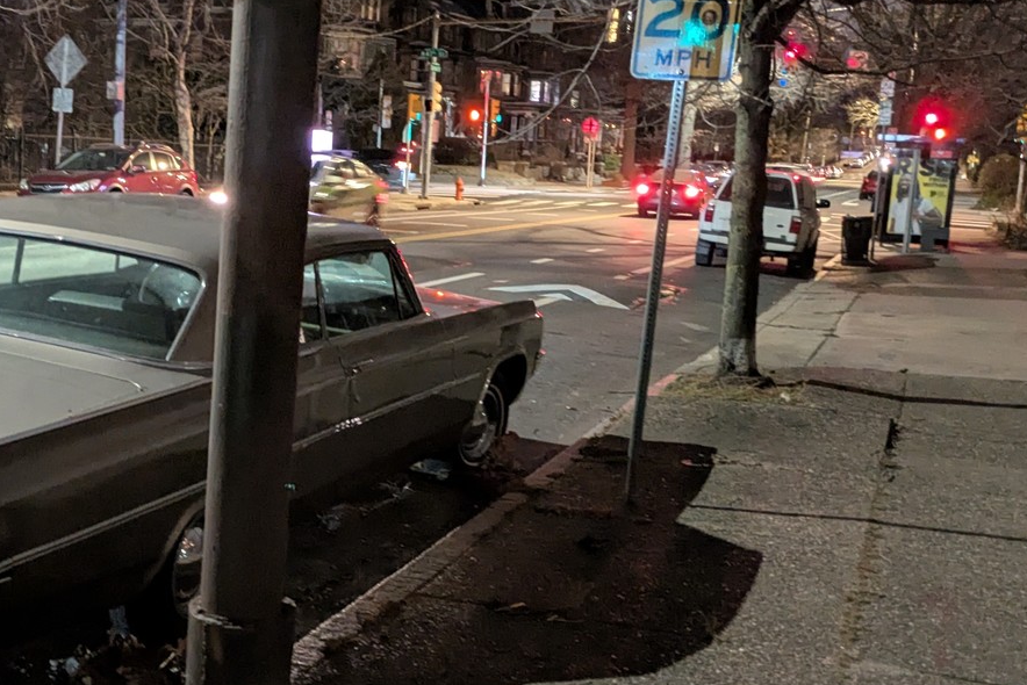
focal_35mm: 47
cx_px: 275
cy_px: 333
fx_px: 1341
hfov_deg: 40.9
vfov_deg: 28.7
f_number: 1.89
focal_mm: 5.43
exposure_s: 1/15
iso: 1101
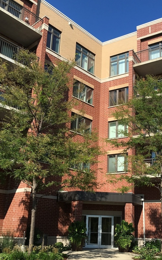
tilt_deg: +18.5
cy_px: 147
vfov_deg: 50.2
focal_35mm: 39
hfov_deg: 32.5
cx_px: 106
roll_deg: -2.5
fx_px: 275
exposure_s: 1/1304
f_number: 2.2
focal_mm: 4.15
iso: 25
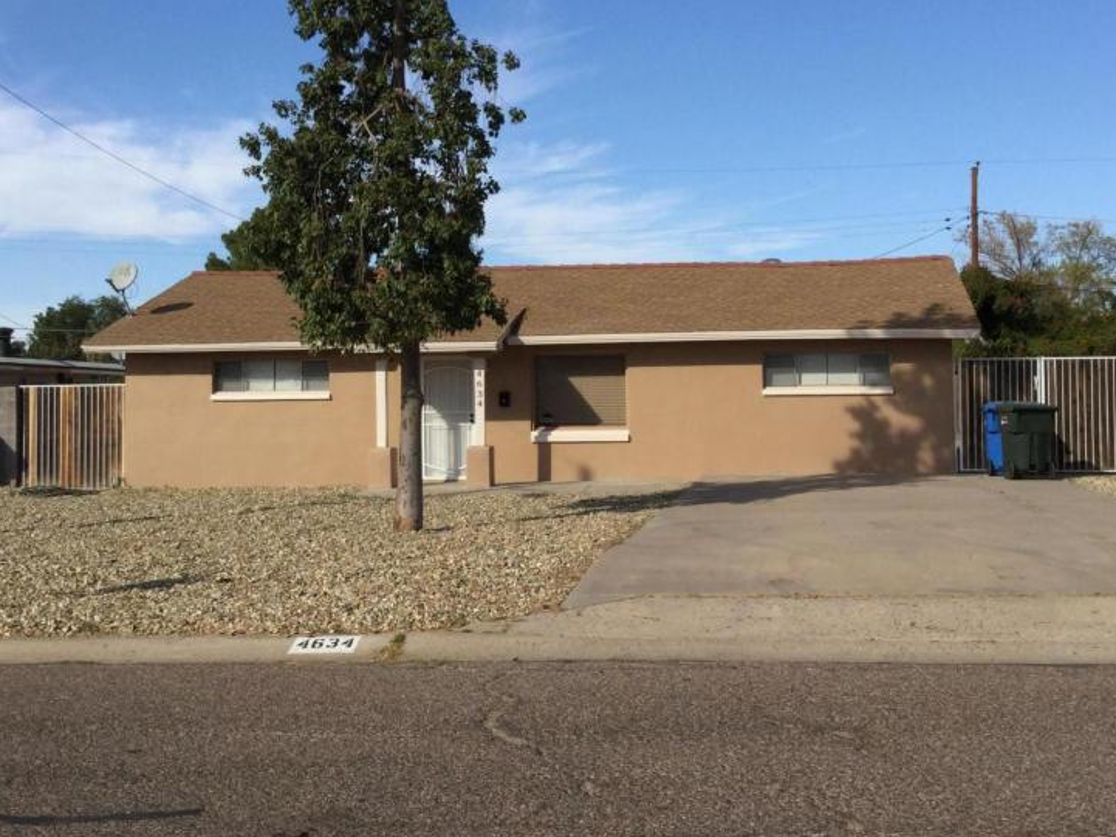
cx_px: 593
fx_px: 1419
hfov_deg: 42.9
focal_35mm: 44
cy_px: 370
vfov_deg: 32.8
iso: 25
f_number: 2.4
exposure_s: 1/1431
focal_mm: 3.3
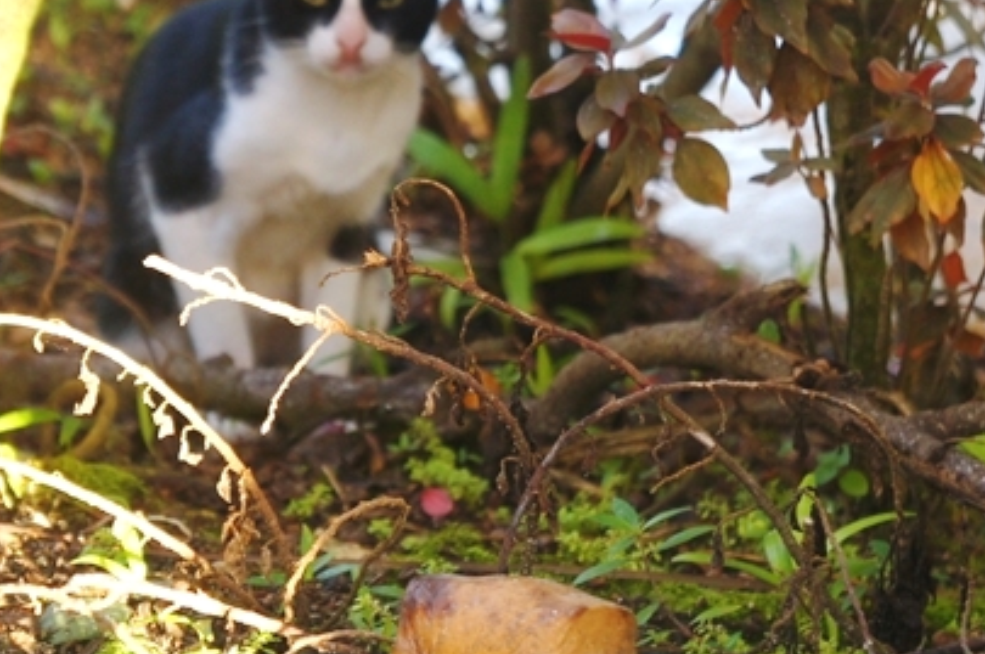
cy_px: 13
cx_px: 304
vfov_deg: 8.4
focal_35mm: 163
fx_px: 4454
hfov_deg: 12.6
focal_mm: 55
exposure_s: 1/160
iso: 500
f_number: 5.6
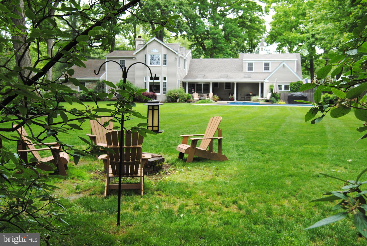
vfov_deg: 37.0
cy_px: 123
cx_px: 184
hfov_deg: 53.0
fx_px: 368
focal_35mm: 36
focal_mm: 24
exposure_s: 1/125
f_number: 5.6
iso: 110
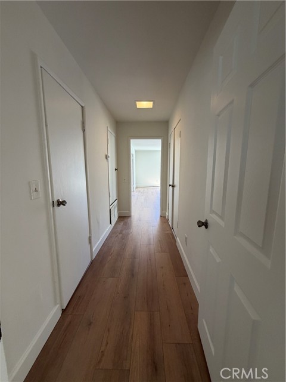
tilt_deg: -7.5
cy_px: 191
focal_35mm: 14
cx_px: 143
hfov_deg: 85.7
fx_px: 154
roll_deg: -0.4
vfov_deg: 102.1
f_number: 2.2
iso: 250
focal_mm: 2.22
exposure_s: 1/120
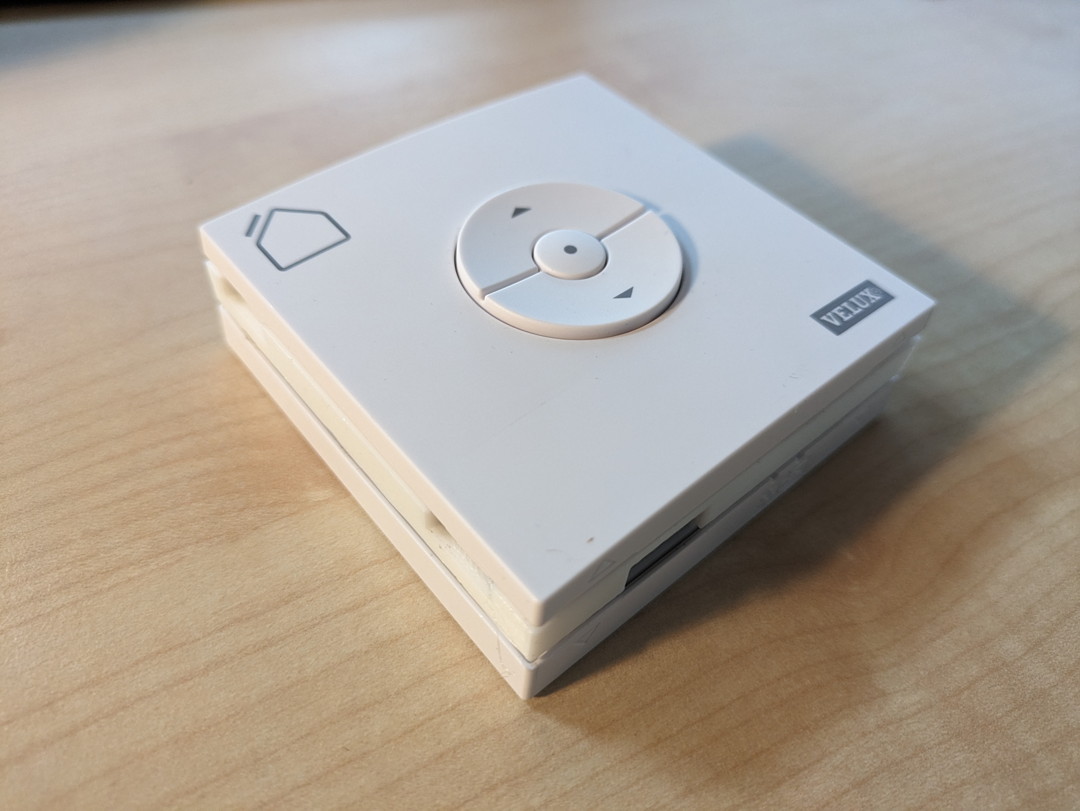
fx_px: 780
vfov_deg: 54.9
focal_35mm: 25
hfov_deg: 69.4
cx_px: 540
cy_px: 406
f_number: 1.89
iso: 241
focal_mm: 5.43
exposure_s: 1/50
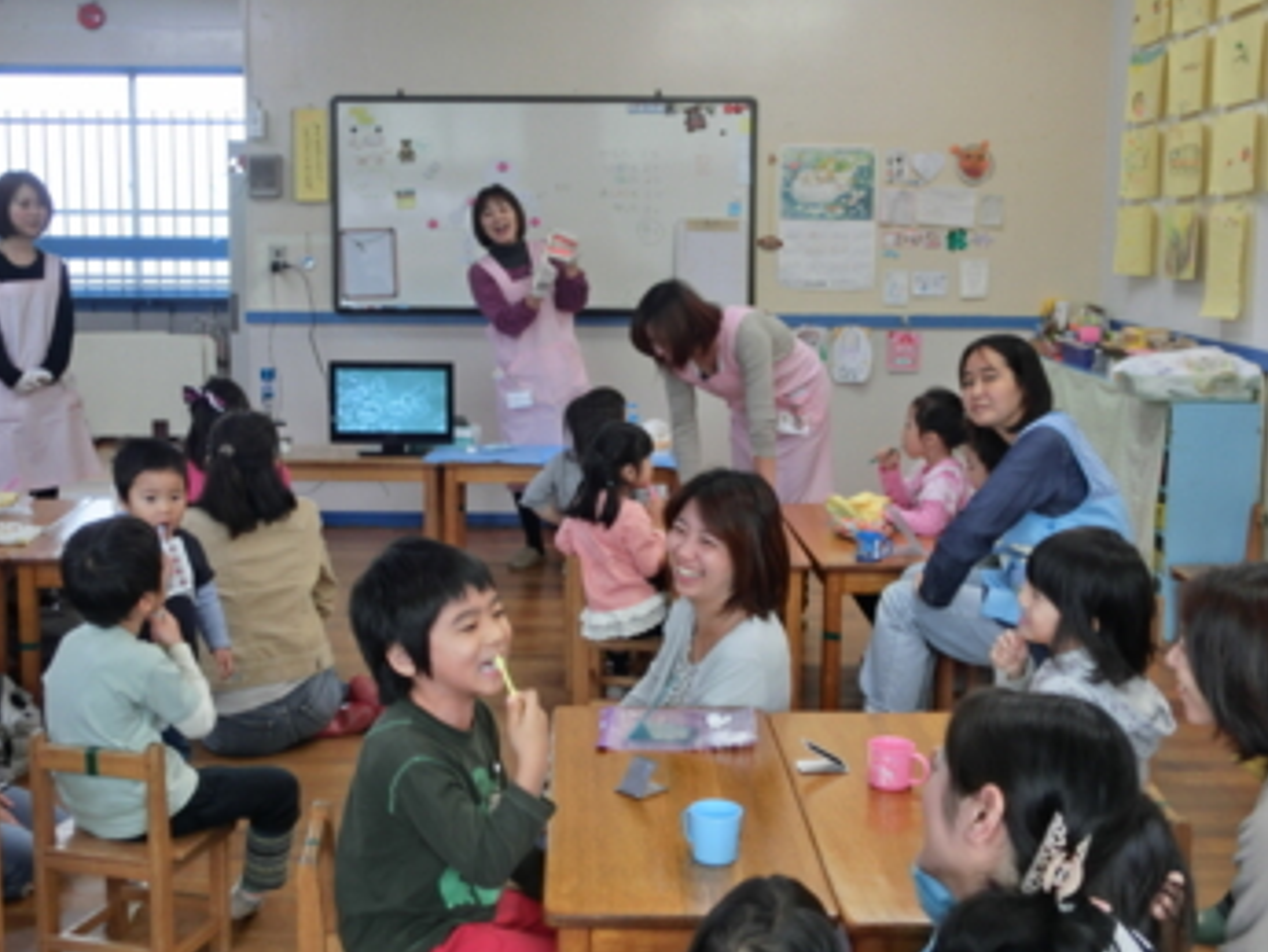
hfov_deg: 42.9
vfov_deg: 32.9
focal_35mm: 44
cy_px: 419
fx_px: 1612
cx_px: 592
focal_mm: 6.67
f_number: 3.9
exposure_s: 1/60
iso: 200
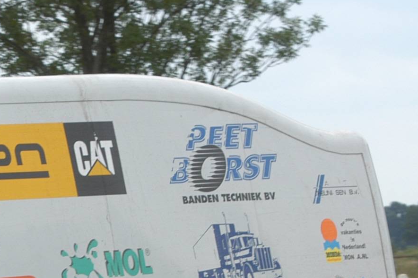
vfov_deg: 4.1
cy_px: 302
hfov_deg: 6.1
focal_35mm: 337
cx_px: -29
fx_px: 3910
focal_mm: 66
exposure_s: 1/250
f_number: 8
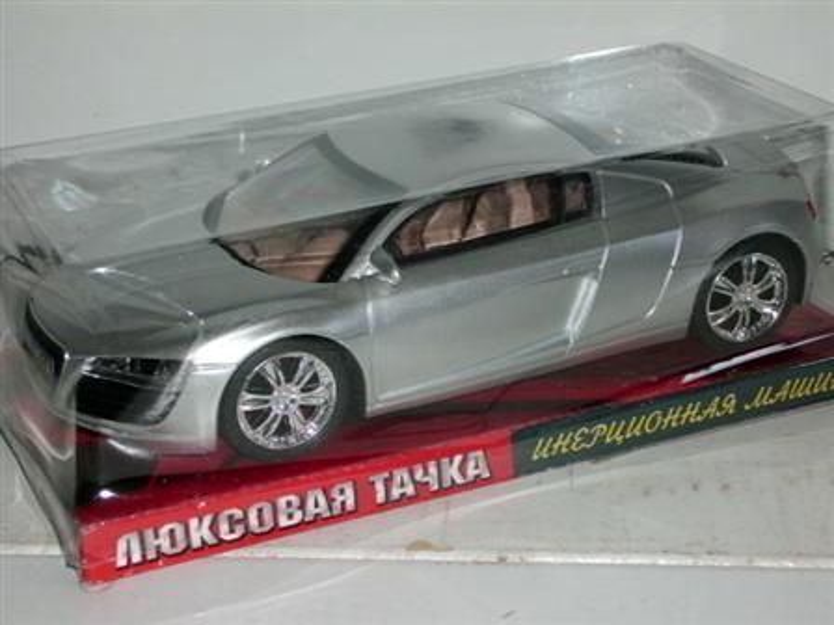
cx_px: 417
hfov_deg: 27.4
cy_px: 312
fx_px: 1711
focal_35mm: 71
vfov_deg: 20.7
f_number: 4.2
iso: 100
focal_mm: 12.6
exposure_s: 1/60
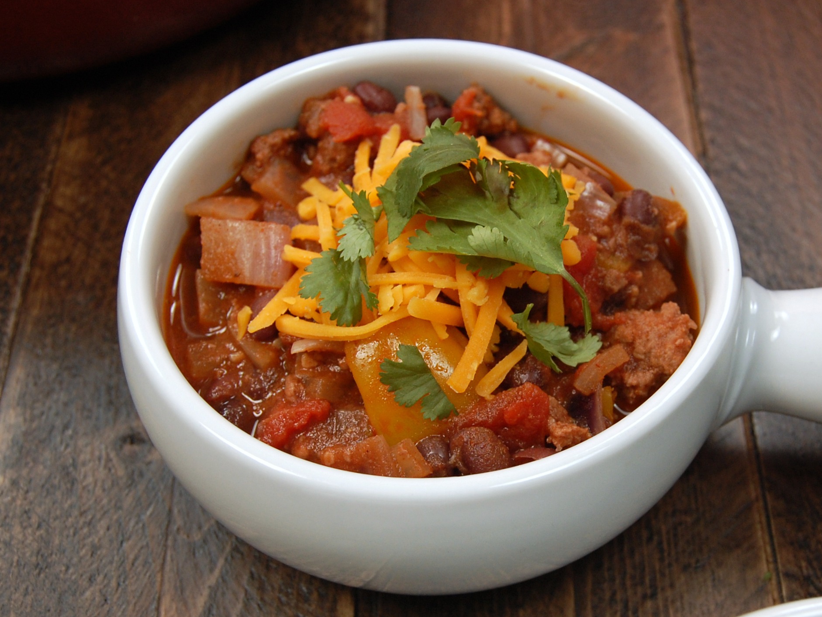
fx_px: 1205
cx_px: 524
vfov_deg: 28.7
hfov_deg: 37.4
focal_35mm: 51
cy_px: 353
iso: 400
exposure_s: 1/100
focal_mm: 23
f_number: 5
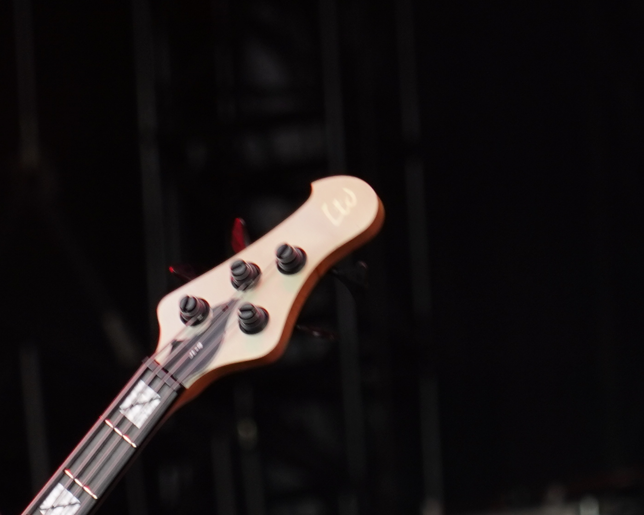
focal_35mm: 422
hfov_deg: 4.6
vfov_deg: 3.7
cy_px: 532
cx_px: -141
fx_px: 8044
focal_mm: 105
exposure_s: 1/125
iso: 250
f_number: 4
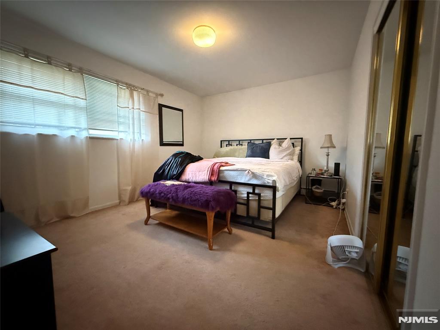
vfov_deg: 85.7
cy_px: 165
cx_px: 220
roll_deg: +0.8
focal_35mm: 14
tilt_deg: -4.2
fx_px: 178
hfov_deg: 102.1
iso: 1250
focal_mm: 2.22
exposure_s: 1/40
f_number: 2.2
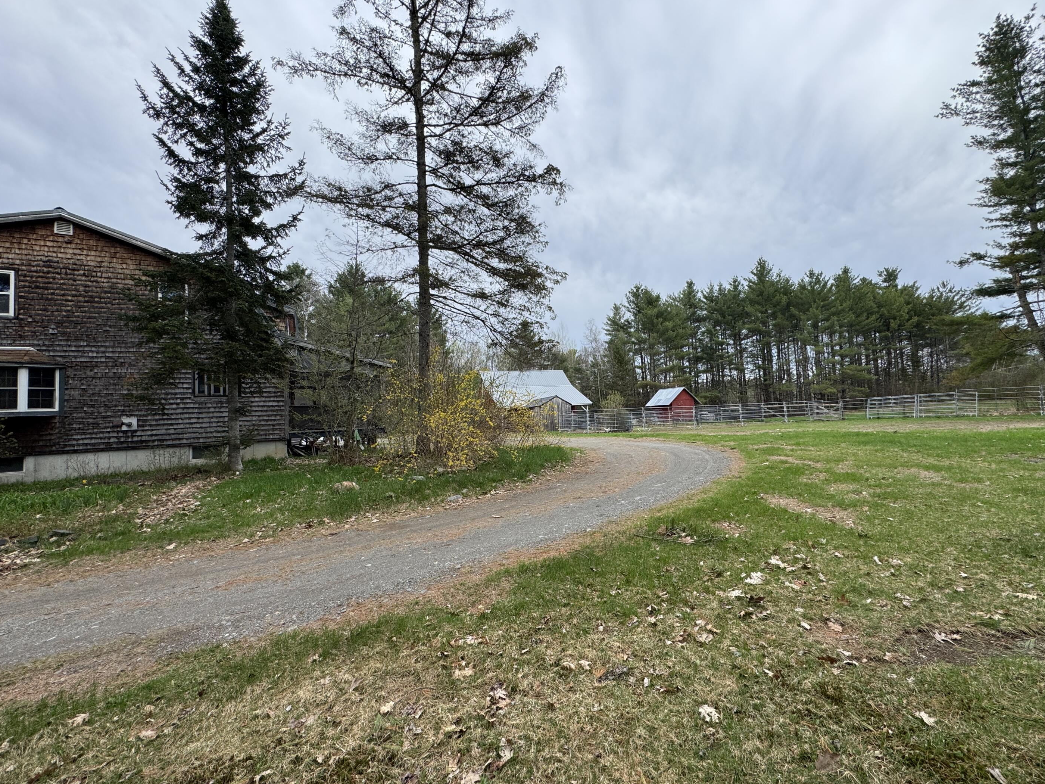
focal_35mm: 15
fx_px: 453
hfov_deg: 98.1
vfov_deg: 81.7
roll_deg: +2.2
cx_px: 552
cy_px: 389
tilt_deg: +3.8
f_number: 2.2
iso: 40
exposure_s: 1/980
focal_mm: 2.22
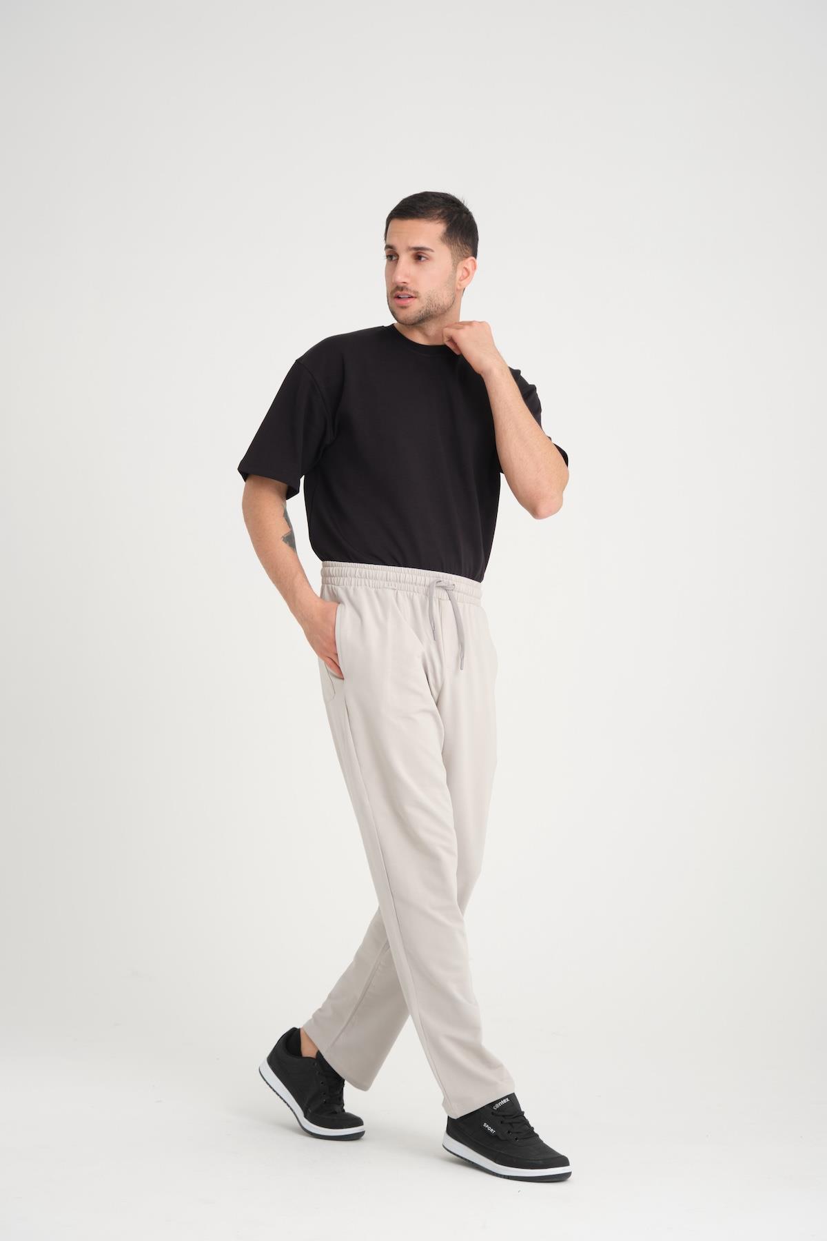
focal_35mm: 54
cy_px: 620
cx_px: 414
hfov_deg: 25.1
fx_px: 1861
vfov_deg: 36.9
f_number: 7.1
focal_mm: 35.8
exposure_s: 1/125
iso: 160
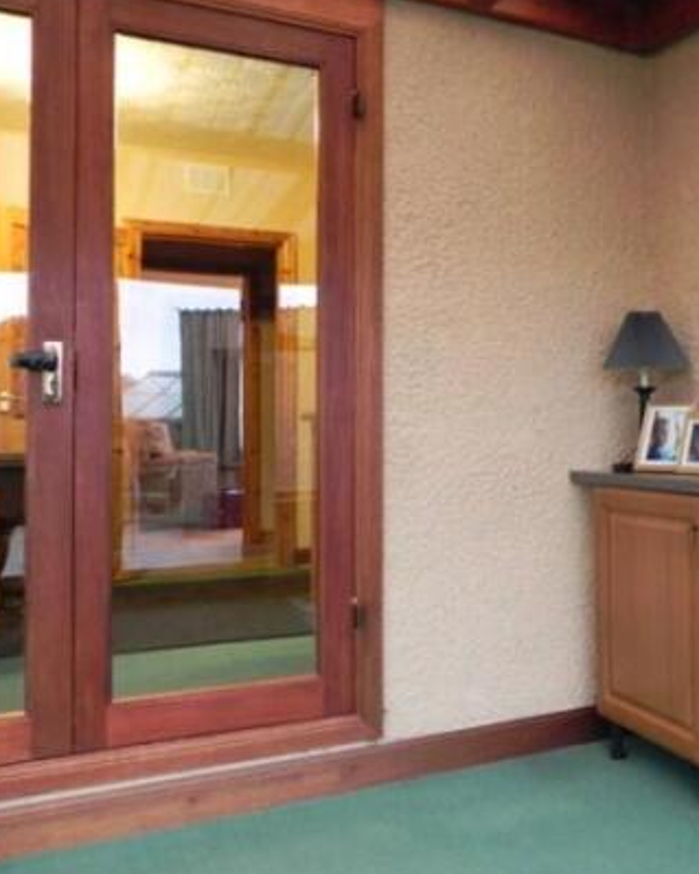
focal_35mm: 37
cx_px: 609
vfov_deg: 49.1
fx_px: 957
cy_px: 417
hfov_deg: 37.8
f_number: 2.8
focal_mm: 4.6
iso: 400
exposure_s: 1/13.5
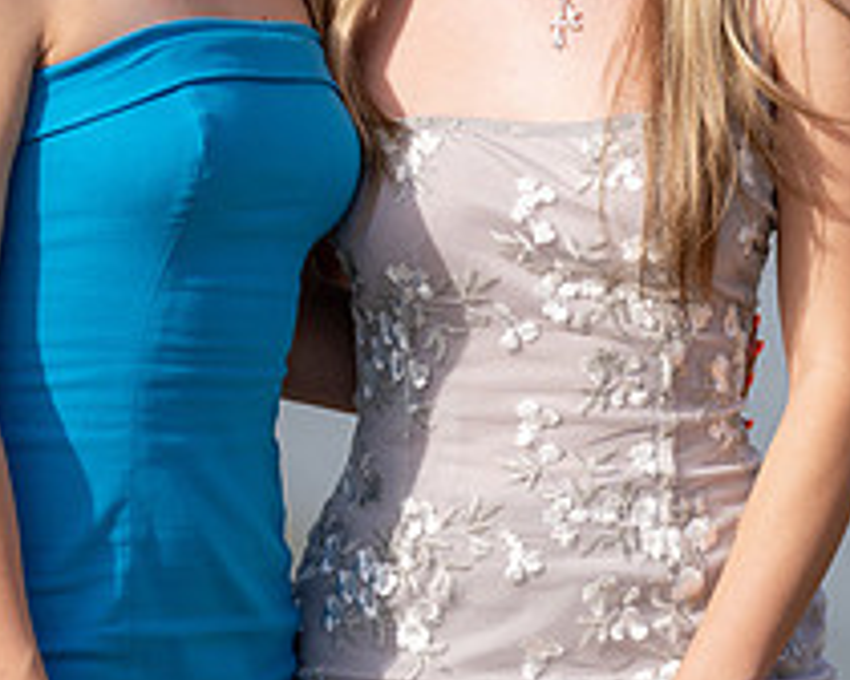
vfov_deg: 4.0
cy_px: -17
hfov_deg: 5.1
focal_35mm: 382
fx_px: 9610
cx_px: 441
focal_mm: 131
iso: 100
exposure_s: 1/1600
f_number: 2.8
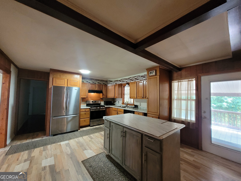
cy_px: 90
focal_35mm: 13
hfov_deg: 106.2
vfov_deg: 89.9
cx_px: 120
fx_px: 91
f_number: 2.2
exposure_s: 1/40
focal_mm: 1.74
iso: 400
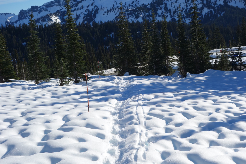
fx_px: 389
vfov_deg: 23.8
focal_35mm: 57
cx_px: 123
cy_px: 82
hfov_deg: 35.1
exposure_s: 1/640
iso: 125
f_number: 5.6
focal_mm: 21.08
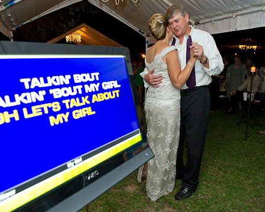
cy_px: 102
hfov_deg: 58.7
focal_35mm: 30
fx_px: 235
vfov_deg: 48.5
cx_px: 125
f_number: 3.5
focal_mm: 24
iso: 2000
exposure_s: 1/40
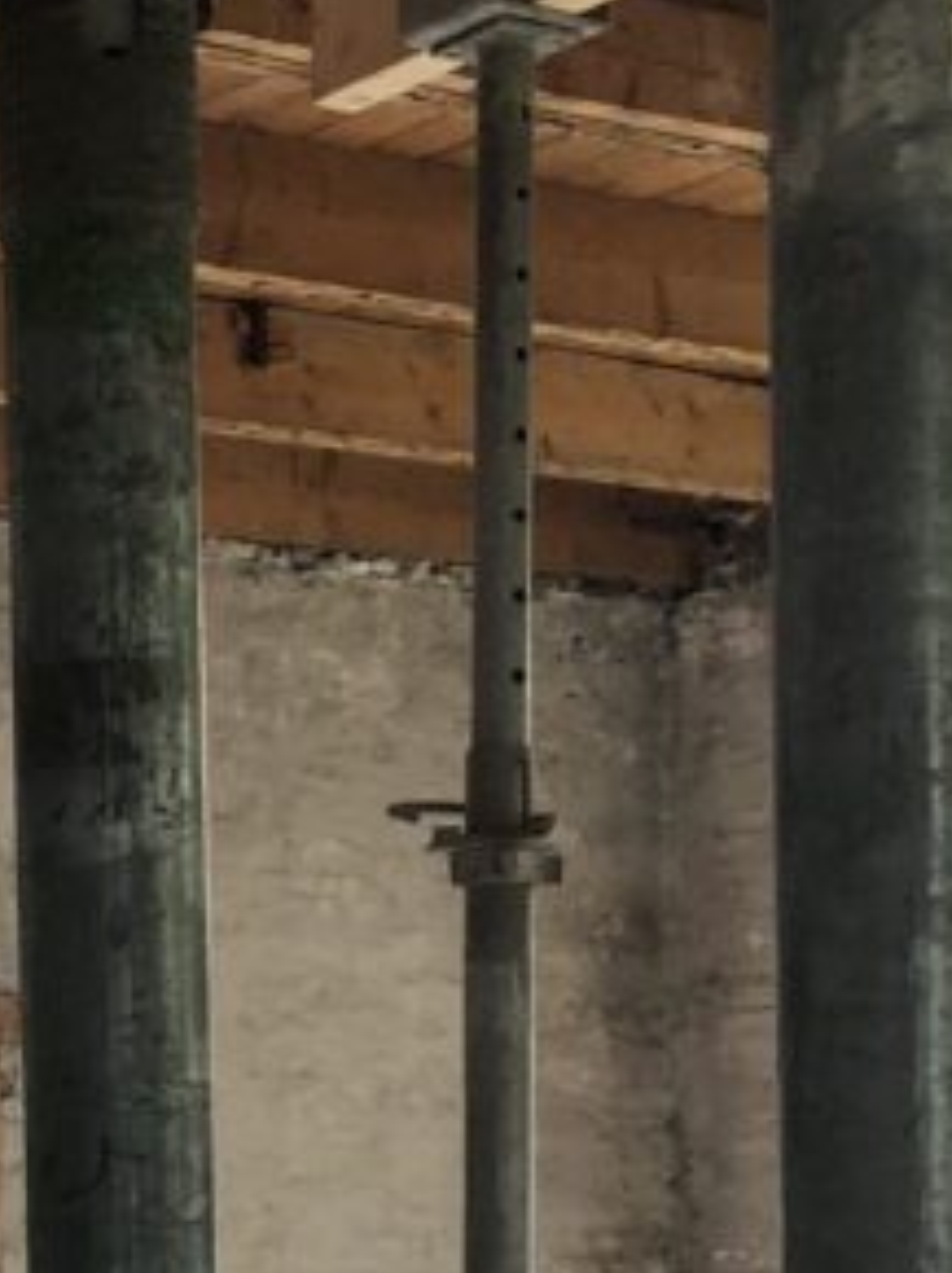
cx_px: -676
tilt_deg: +0.9
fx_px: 3636
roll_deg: -0.2
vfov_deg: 19.1
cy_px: 1365
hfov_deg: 13.6
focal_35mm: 99
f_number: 1.8
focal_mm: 3.99
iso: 64
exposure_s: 1/120
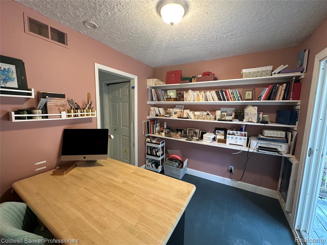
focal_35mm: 14
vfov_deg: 85.7
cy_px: 122
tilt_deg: -4.6
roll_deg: -1.5
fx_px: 132
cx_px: 164
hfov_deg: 102.1
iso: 160
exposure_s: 1/60
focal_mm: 2.22
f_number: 2.2
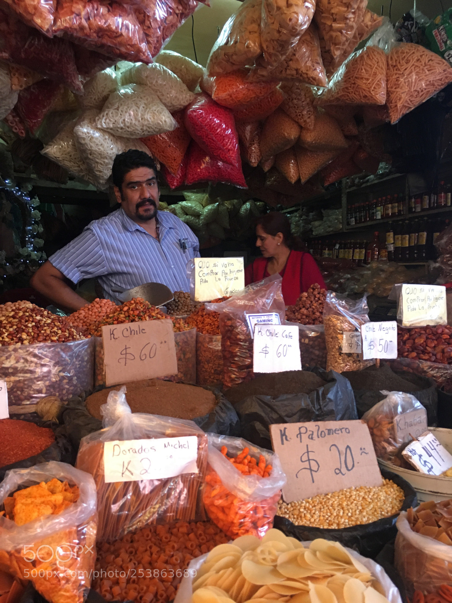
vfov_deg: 61.7
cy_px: 302
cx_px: 226
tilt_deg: -1.4
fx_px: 505
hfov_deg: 48.2
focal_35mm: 29
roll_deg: +1.4
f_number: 2.2
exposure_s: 1/30
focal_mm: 4.15
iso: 125
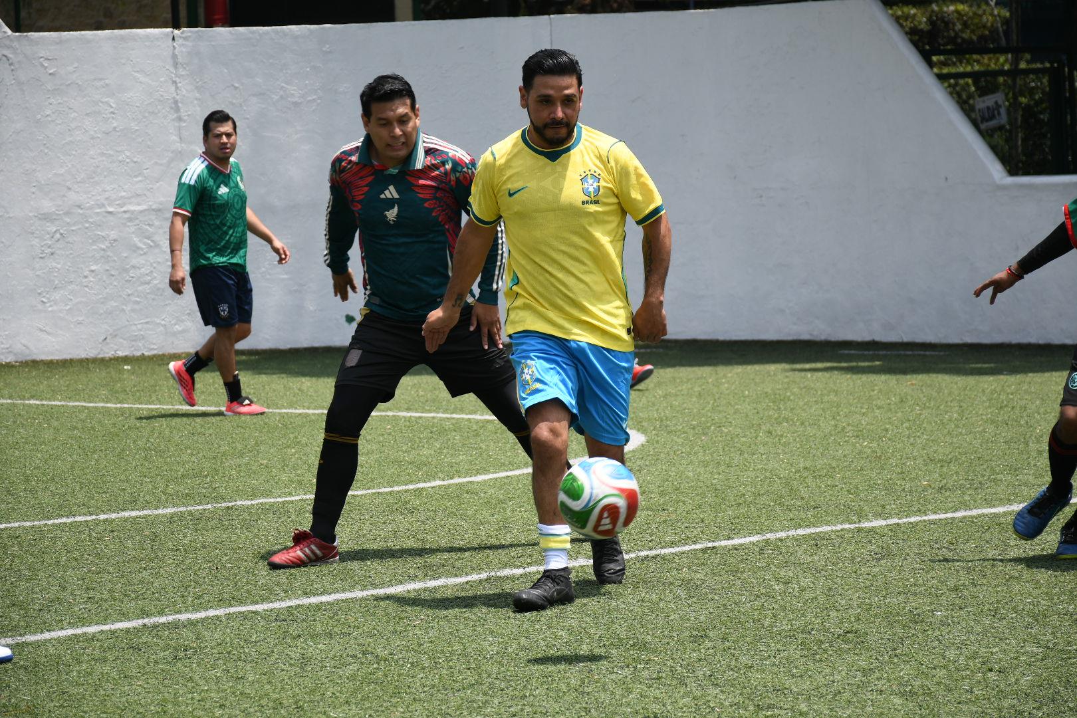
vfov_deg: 9.1
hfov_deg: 13.7
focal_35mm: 150
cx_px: 538
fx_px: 4487
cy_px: 359
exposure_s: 1/500
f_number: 5.6
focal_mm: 100
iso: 160
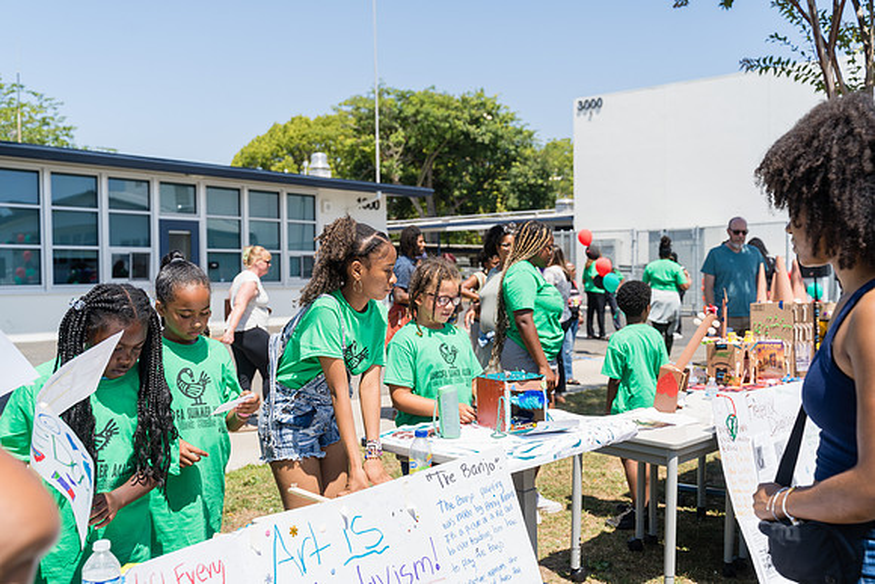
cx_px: 438
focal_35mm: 35
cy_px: 292
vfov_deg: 37.9
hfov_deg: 54.4
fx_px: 851
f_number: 4
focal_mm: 35
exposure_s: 1/640
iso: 100
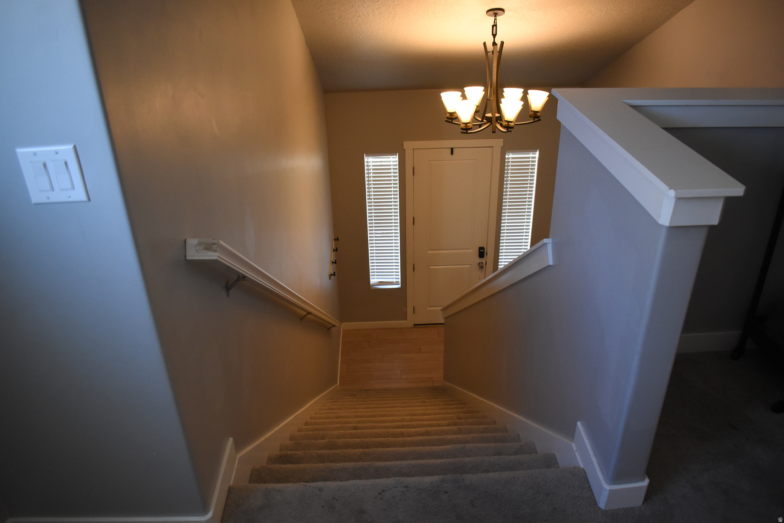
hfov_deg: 67.4
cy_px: 262
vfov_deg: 47.9
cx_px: 392
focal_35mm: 27
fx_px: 588
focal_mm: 18
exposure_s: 1/200
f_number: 3.5
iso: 1600
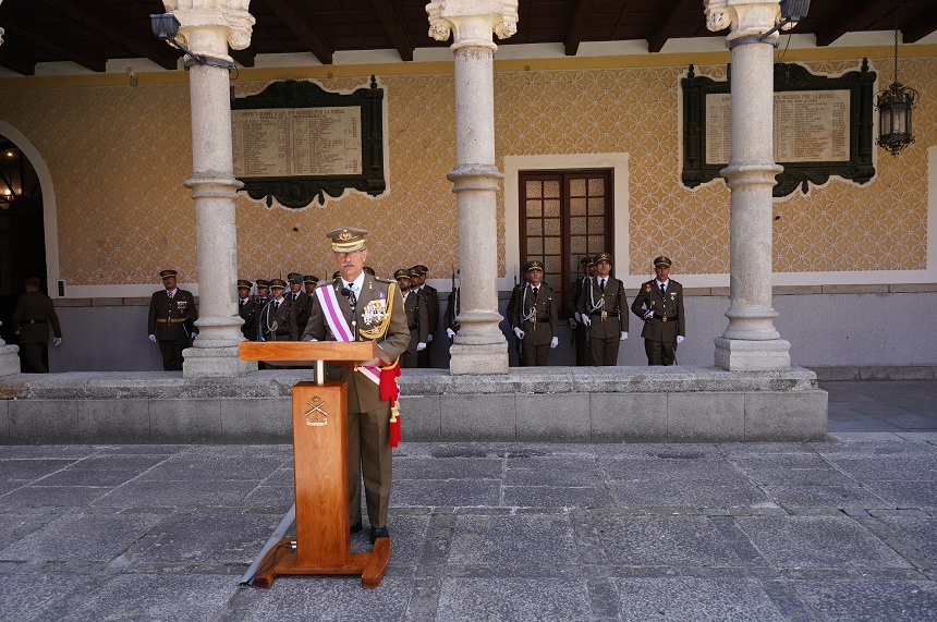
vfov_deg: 46.3
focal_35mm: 28
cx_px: 468
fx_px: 728
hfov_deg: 65.5
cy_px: 311
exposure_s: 1/160
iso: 160
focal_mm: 28
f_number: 4
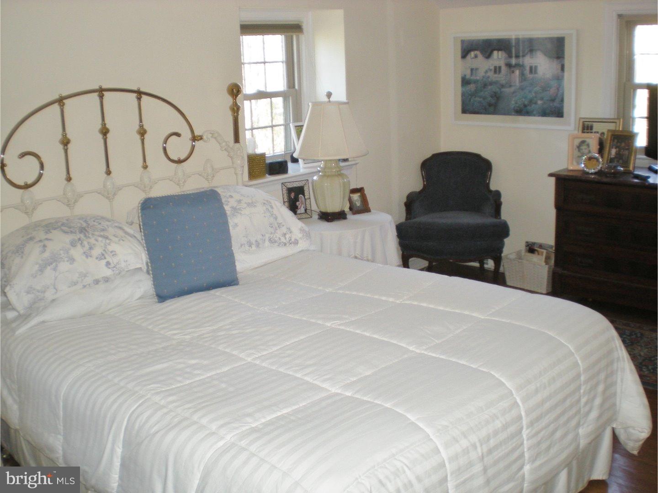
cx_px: 329
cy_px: 246
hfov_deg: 49.0
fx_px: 722
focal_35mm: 38
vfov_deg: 37.7
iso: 125
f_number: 3.1
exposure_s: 1/30
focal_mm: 6.3
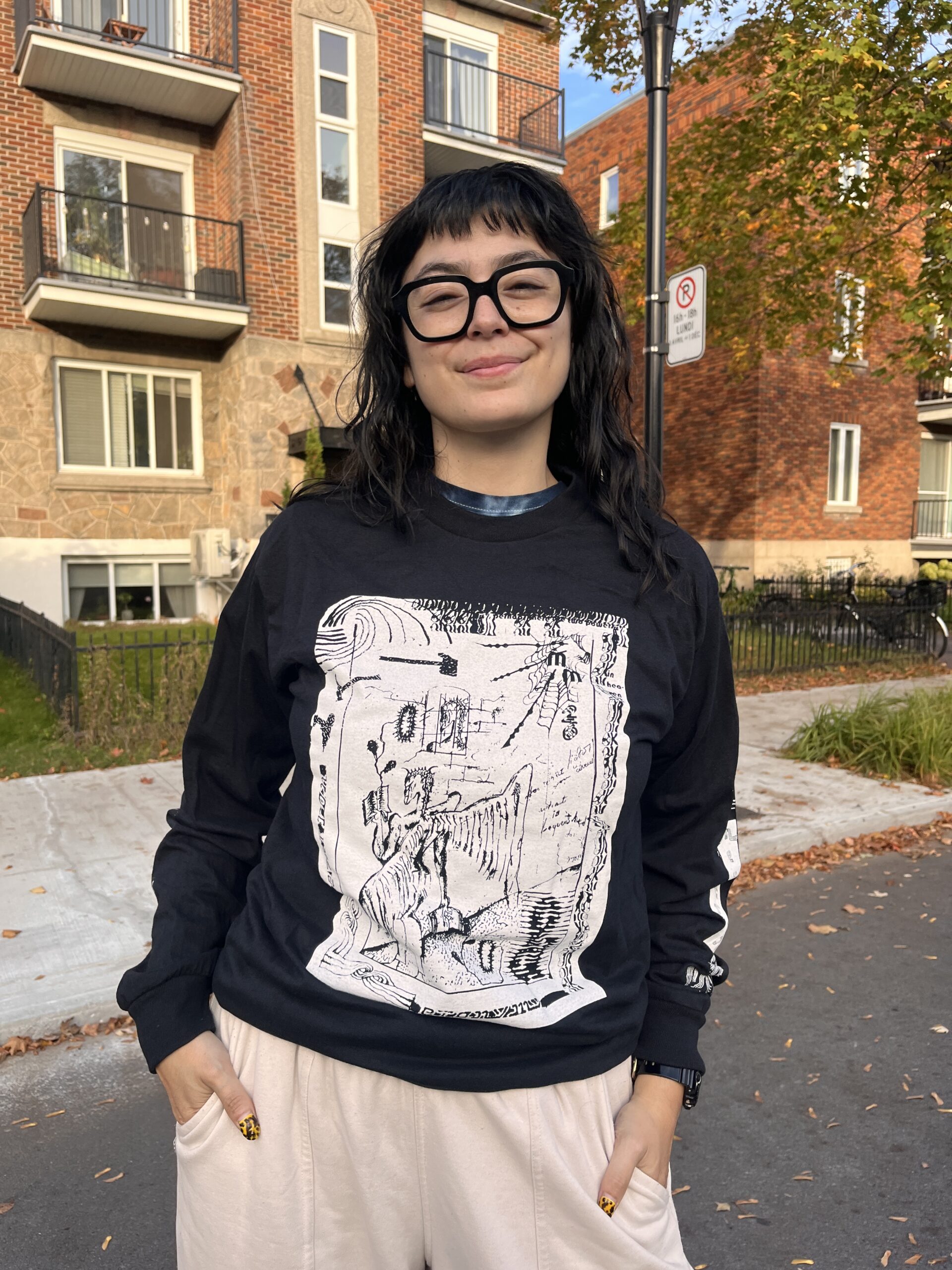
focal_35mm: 26
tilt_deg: -5.0
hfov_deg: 53.1
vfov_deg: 67.3
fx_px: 953
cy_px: 635
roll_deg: +0.9
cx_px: 476
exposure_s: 1/418
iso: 50
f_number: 1.6
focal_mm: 5.1
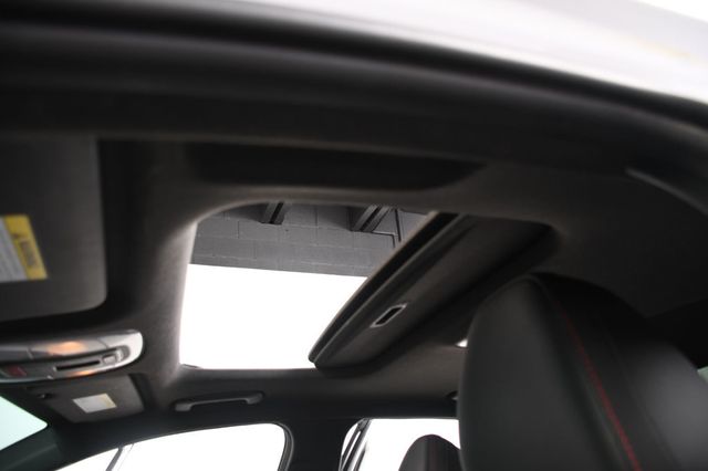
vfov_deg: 47.9
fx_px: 531
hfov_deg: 67.4
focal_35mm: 27
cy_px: 236
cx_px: 354
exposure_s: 1/160
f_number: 4
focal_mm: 18
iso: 100
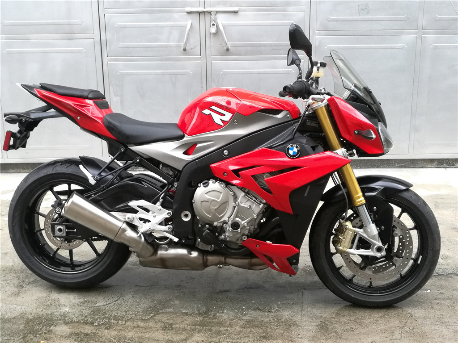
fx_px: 569
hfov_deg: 43.9
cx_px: 229
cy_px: 172
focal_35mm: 43
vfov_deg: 33.6
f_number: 2
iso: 64
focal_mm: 4.04
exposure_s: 1/50
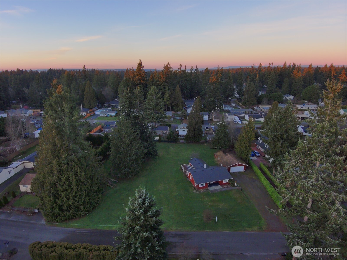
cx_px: 174
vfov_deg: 63.4
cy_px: 130
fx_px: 210
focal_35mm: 21
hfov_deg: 79.0
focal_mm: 3.7
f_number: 2.8
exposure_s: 1/120
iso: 195
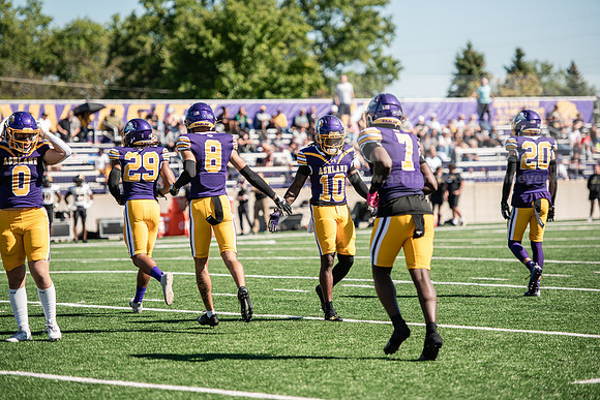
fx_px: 2584
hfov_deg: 13.2
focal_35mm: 155
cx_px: 300
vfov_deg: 8.9
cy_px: 200
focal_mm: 155
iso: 125
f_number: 3.2
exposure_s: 1/1000
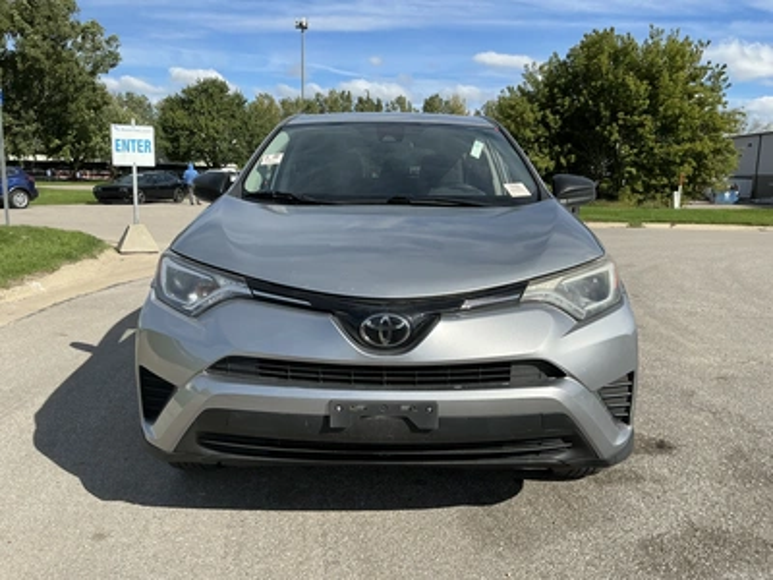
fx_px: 625
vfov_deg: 49.7
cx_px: 386
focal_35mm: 28
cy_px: 290
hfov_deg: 63.4
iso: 25
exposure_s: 1/1912
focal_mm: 3
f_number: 1.8
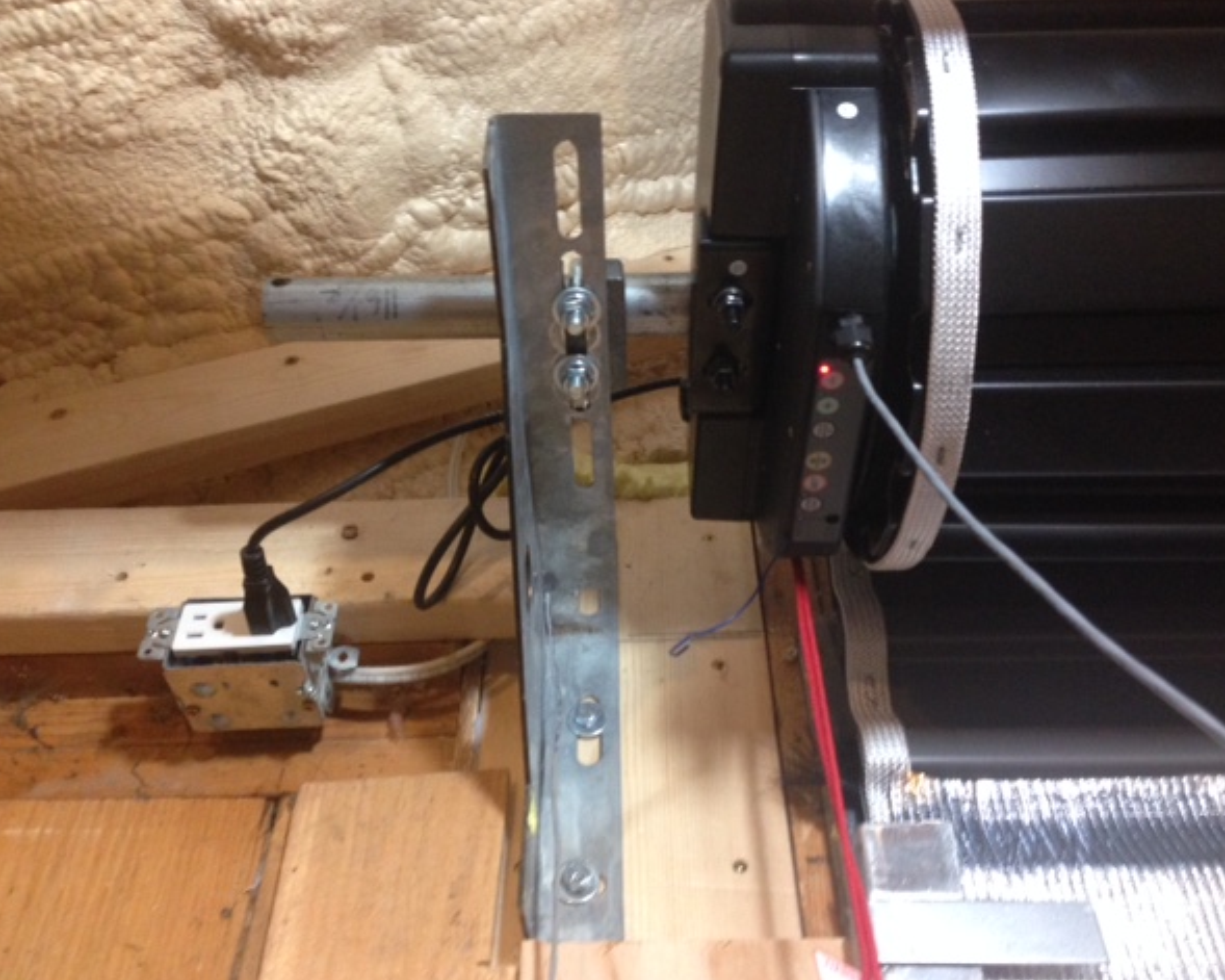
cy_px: 487
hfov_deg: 51.5
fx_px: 1269
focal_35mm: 35
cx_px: 632
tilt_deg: +46.2
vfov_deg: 42.2
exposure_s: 1/20
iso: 250
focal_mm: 4.12
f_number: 2.4
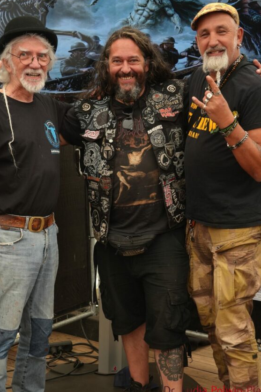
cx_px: 125
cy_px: 226
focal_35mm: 62
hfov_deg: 21.9
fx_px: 674
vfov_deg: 32.3
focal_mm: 30
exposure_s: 1/160
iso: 500
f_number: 4
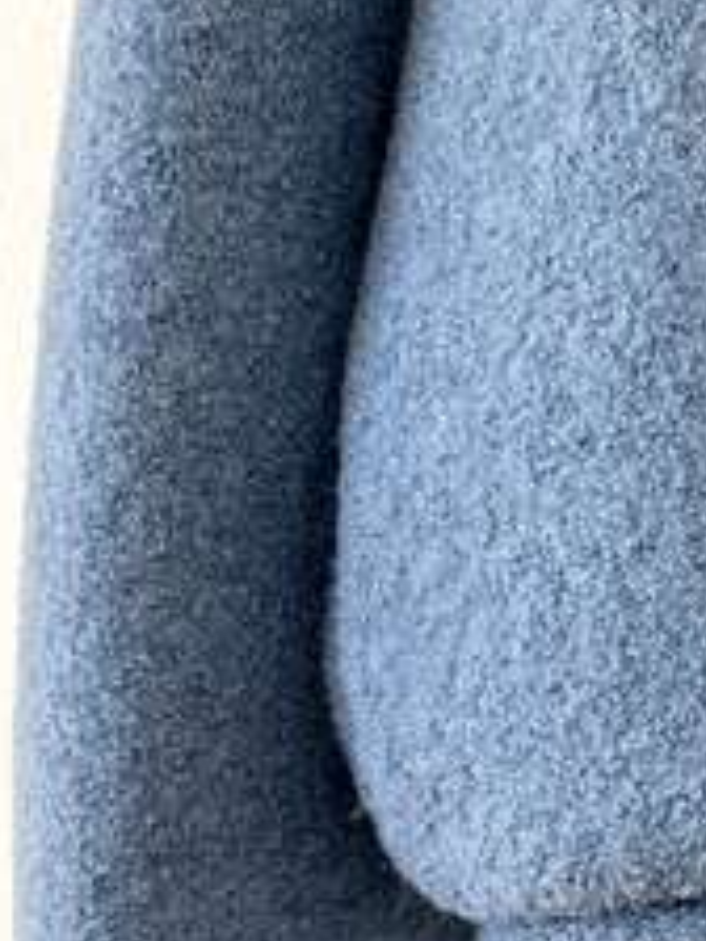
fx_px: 2529
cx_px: 870
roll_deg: -0.6
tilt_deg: -9.2
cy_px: 756
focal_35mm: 93
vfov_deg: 20.8
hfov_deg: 15.3
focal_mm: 5.7
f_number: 1.5
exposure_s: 1/121
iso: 125
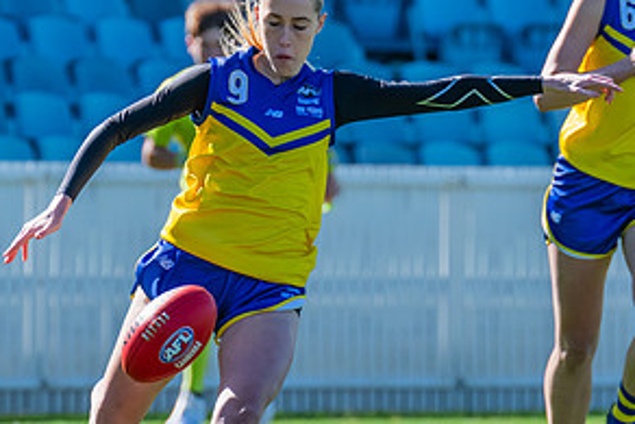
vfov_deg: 1.2
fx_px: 20911
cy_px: 256
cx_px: 399
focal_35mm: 1185
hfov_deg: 1.7
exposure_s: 1/1250
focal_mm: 420
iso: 800
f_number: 6.3
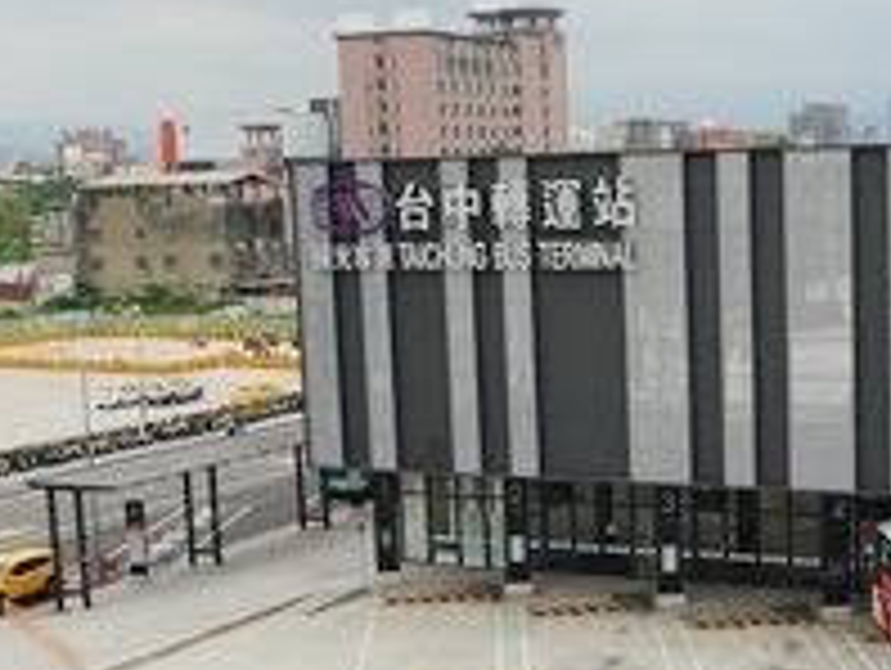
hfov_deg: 28.4
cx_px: 770
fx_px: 1701
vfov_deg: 22.1
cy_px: 497
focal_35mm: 66
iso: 1000
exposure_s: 1/2000
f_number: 5.6
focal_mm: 17
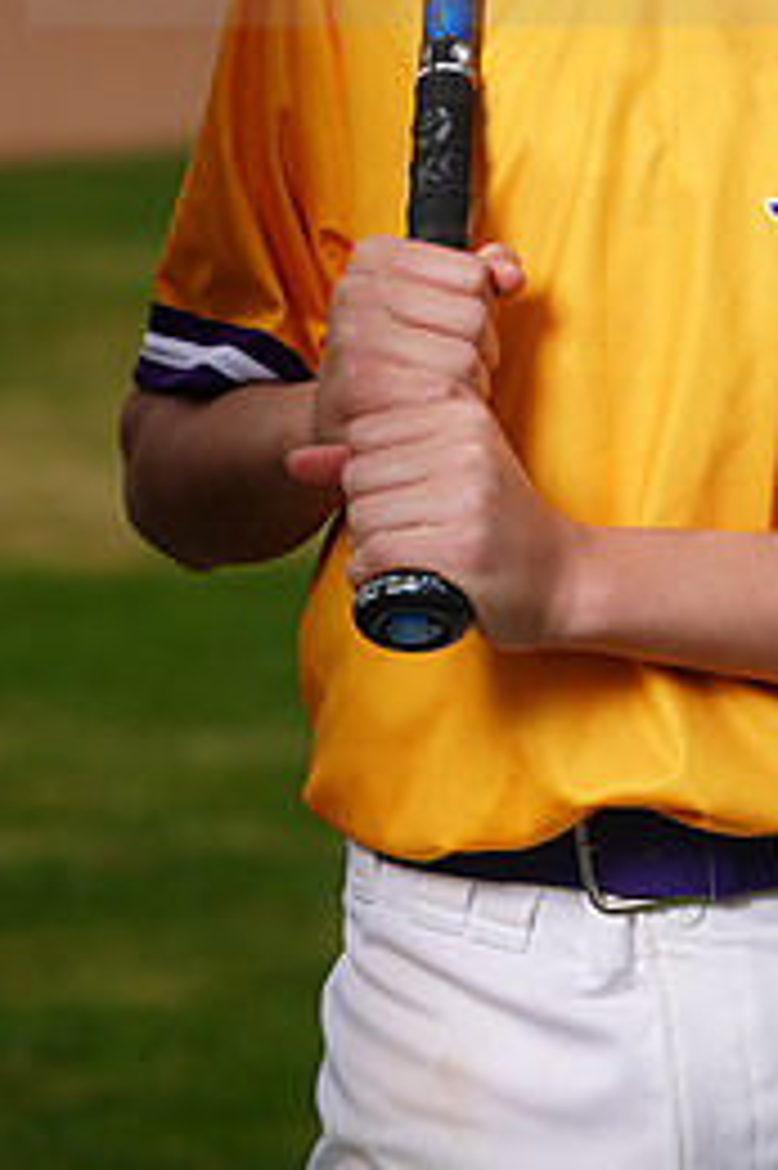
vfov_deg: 4.5
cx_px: 830
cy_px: -117
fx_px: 14703
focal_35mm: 453
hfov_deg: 3.0
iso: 100
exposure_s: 1/250
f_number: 8
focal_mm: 203
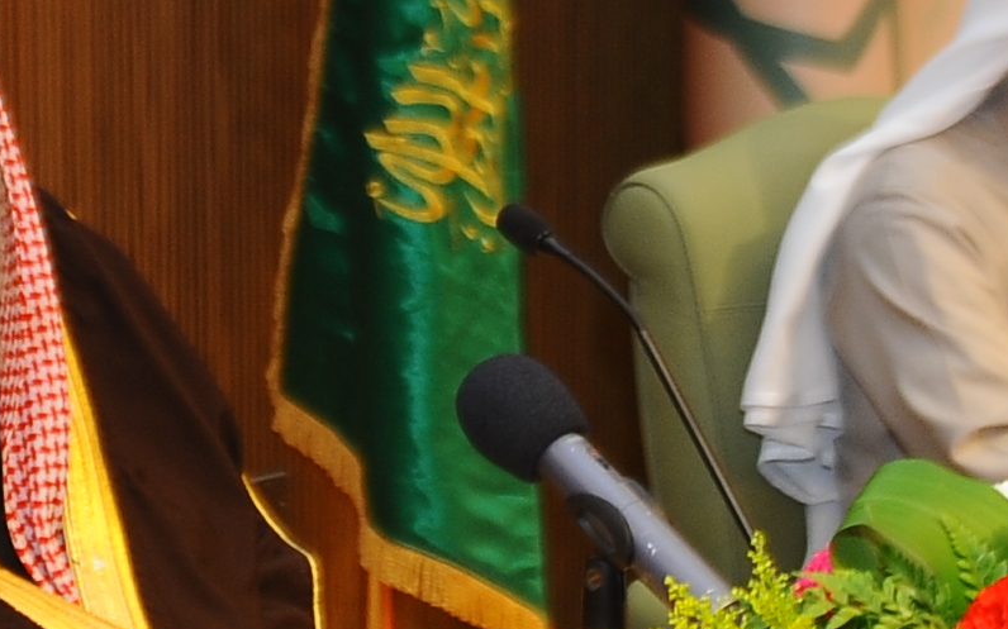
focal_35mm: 158
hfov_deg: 13.0
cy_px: 294
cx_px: -89
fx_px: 4339
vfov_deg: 8.3
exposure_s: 1/40
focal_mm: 29
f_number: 2.8
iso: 400
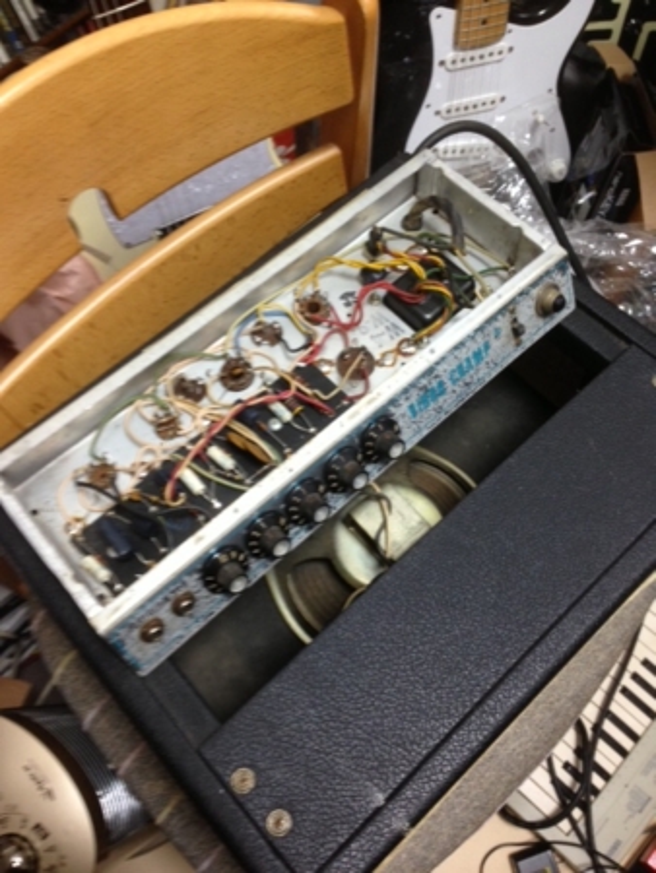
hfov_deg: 43.0
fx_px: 833
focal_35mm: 33
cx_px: 328
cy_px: 436
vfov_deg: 55.3
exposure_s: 1/20
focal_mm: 4.13
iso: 100
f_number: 2.4
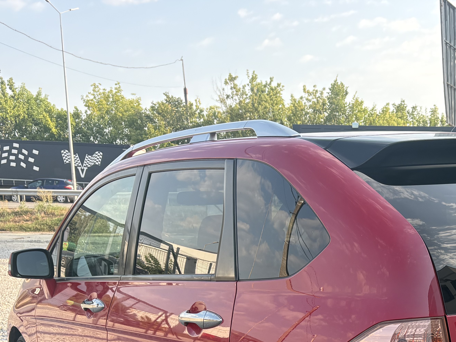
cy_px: 365
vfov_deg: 24.5
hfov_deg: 33.0
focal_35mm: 56
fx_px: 738
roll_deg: -0.5
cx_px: 388
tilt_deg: -12.2
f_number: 1.6
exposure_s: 1/756
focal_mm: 5.96
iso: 64
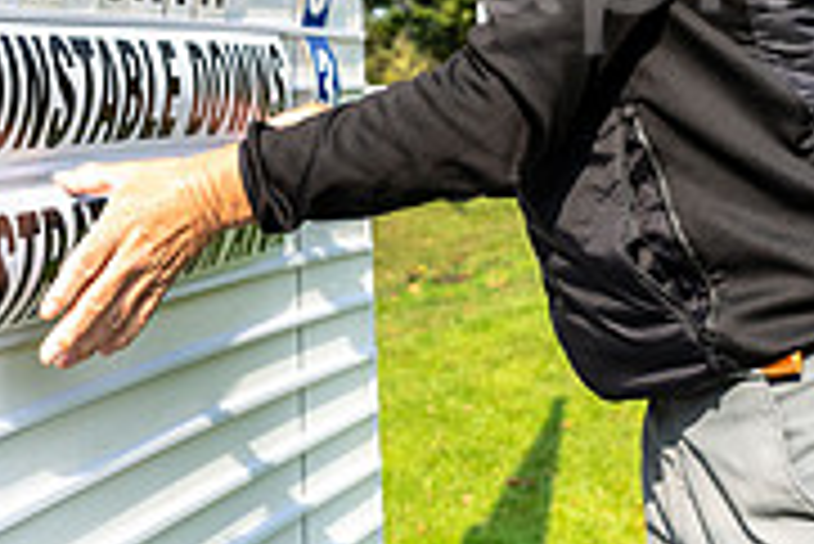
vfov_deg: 16.2
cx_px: 328
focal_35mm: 77
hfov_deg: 26.2
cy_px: -272
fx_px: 1742
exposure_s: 1/1250
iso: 250
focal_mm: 24
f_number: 4
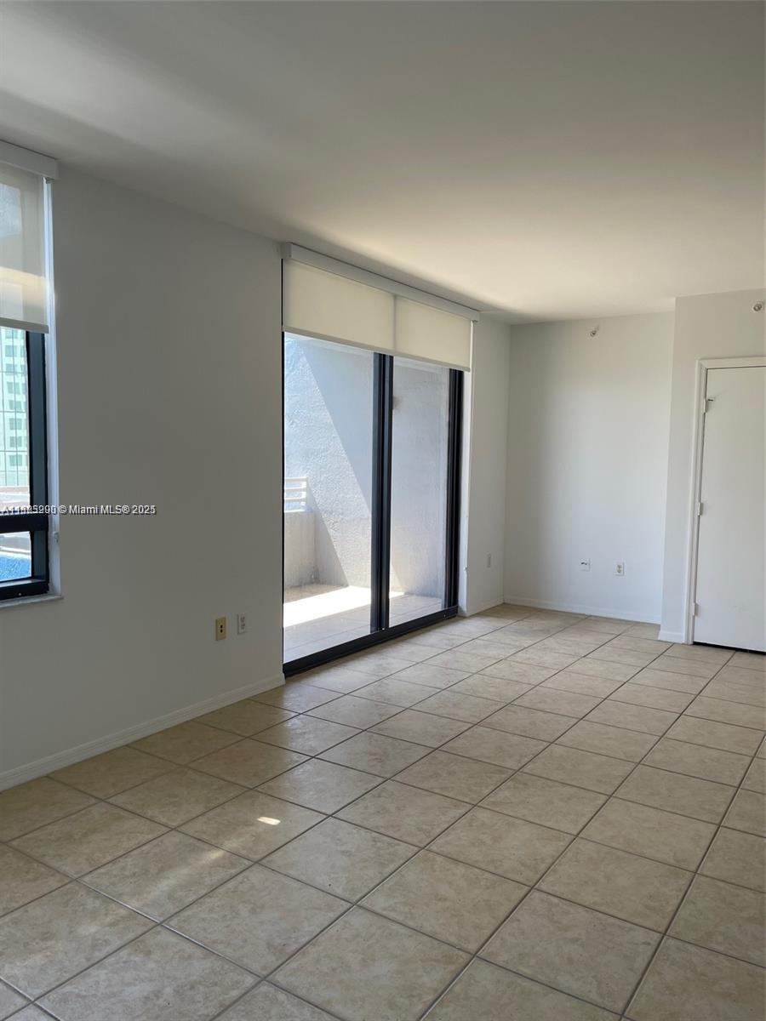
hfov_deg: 53.1
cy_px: 510
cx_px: 383
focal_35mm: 26
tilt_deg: -4.3
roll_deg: -1.1
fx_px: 767
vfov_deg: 67.3
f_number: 1.6
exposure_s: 1/135
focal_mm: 5.1
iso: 32
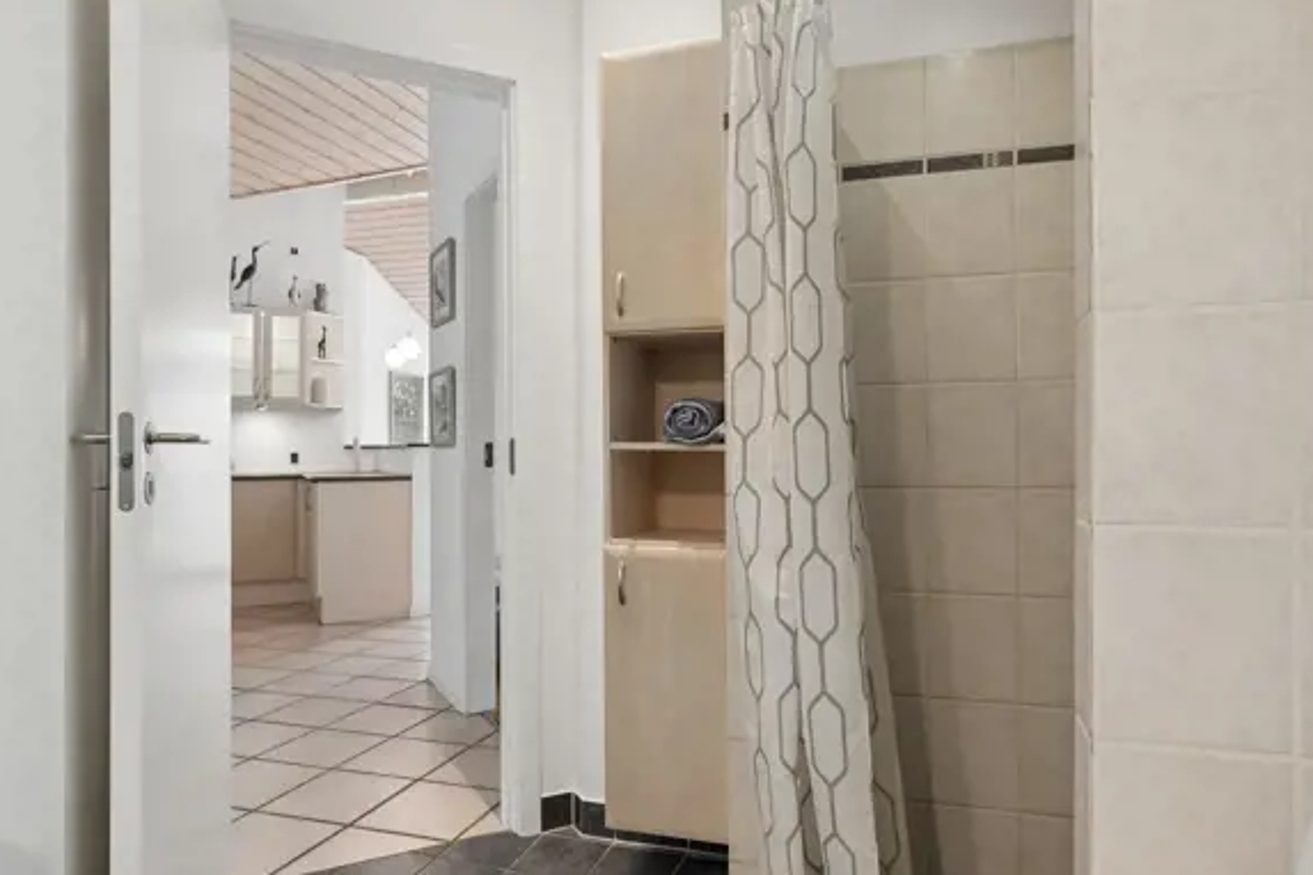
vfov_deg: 57.2
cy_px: 435
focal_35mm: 22
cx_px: 674
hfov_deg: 78.6
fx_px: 802
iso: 200
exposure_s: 1/4
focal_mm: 14
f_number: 8
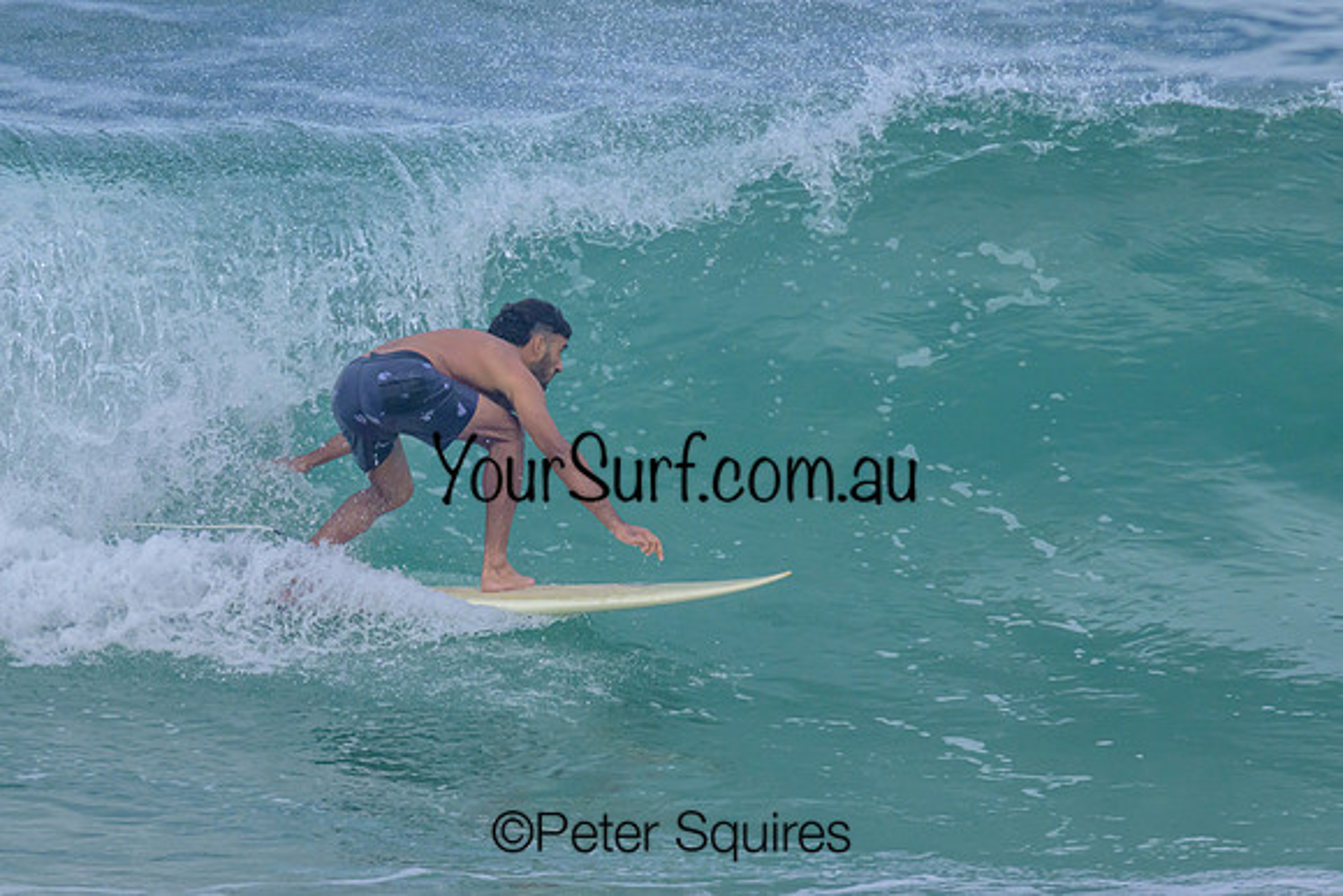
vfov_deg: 1.3
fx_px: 40173
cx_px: 468
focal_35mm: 1077
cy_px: 447
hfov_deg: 1.9
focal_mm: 800
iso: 1400
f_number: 11
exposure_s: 1/2000
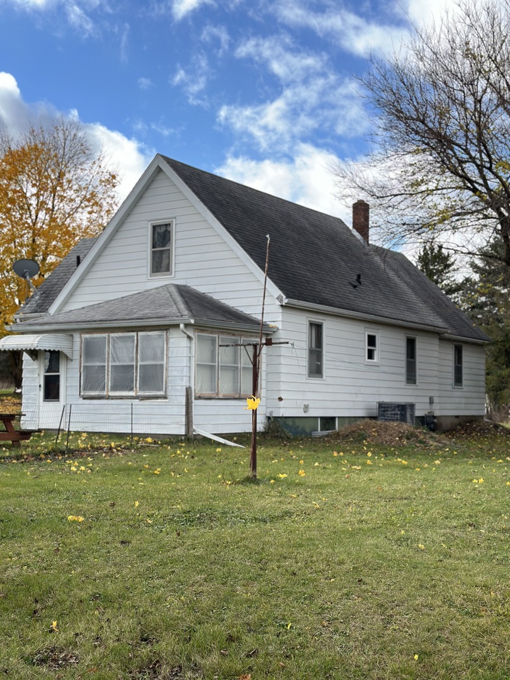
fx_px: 943
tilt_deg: +4.0
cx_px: 255
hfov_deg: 30.3
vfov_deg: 39.7
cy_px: 340
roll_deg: -1.1
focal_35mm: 48
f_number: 1.78
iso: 80
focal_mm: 6.86
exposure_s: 1/1497
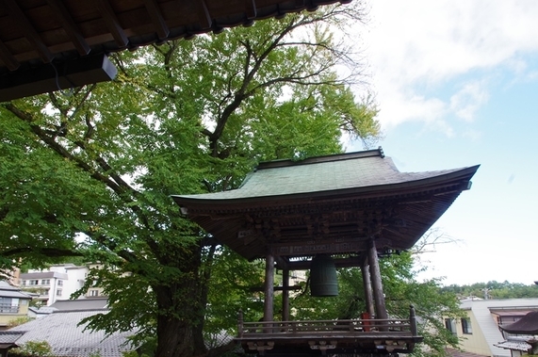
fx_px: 313
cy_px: 246
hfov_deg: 81.3
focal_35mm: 21
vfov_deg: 57.7
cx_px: 269
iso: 200
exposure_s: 1/15
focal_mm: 10
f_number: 14
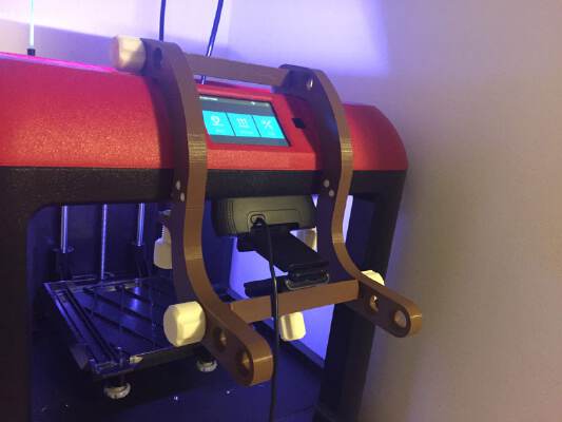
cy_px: 211
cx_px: 281
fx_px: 471
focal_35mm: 29
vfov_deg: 48.2
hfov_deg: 61.6
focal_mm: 4.15
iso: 320
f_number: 2.2
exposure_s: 1/15
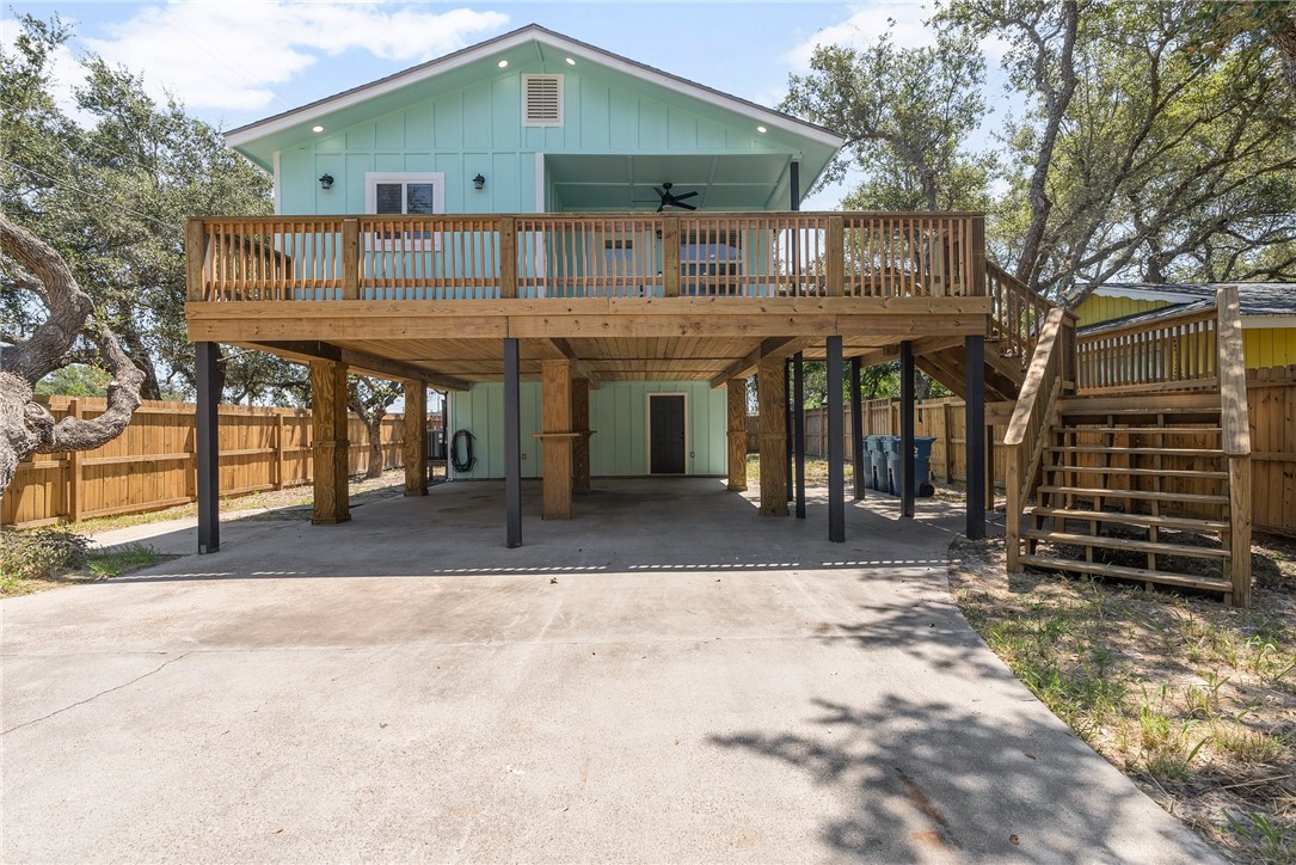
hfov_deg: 96.7
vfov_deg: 73.8
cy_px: 432
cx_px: 648
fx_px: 576
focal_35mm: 16
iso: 80
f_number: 9
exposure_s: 1/125
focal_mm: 16
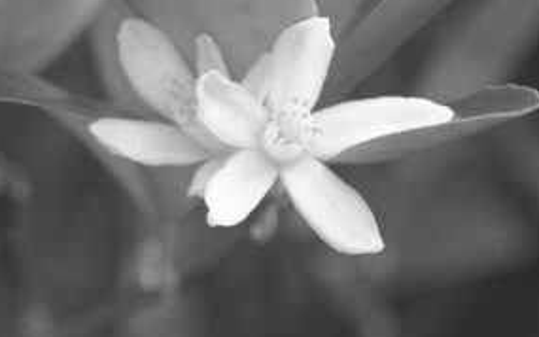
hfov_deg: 4.8
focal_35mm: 440
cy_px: -5
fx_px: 6462
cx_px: 83
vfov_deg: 3.0
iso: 640
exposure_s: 1/160
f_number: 4
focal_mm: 80
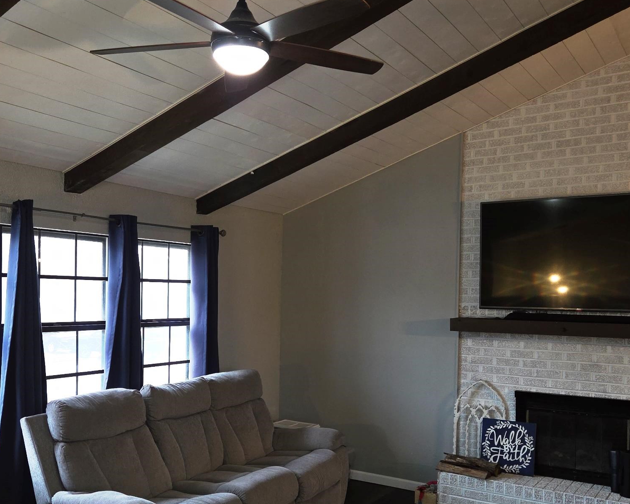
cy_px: 306
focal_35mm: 36
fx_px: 671
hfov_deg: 50.2
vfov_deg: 40.9
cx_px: 278
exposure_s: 1/24
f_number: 1.8
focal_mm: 5.4
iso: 100
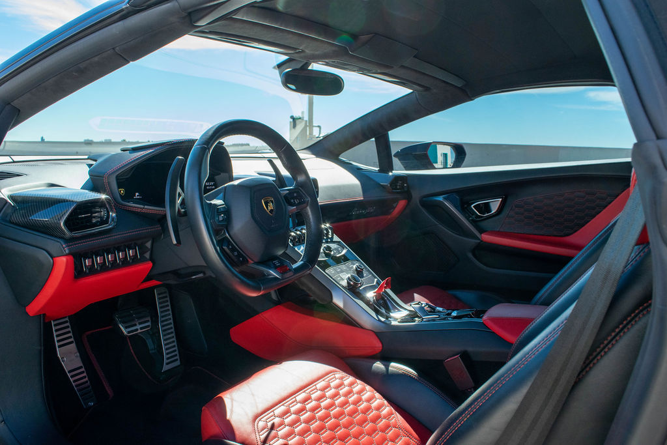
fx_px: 500
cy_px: 222
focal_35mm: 27
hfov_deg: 67.4
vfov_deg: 47.9
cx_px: 334
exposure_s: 1/250
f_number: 8
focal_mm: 18
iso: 280
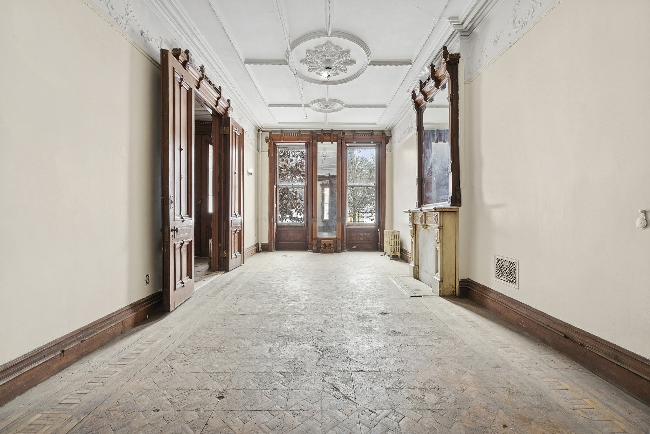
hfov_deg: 96.7
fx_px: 289
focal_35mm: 16
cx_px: 325
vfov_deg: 73.8
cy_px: 217
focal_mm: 16
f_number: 16
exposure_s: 1/8
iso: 1600
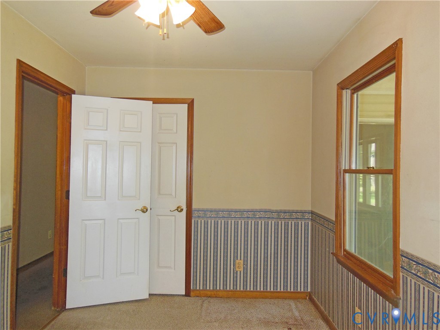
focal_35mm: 25
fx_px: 318
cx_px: 220
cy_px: 165
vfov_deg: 54.9
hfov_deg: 69.4
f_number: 3.5
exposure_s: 1/25
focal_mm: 4.5
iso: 250
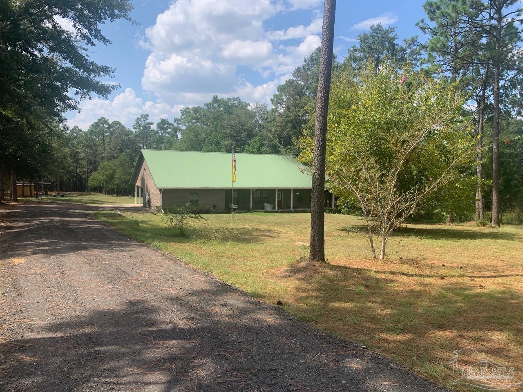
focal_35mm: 26
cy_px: 196
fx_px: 393
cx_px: 262
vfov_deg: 53.1
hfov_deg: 67.3
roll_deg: -0.3
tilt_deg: -3.1
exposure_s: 1/1689
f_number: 1.8
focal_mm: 4.25
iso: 25
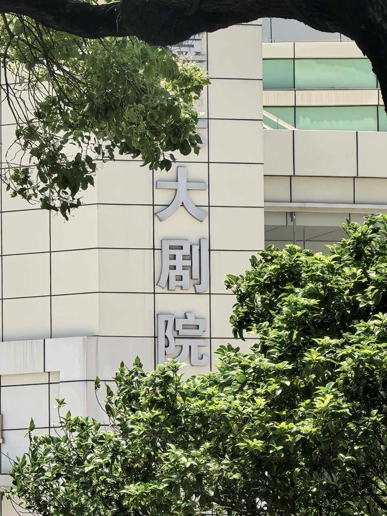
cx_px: 194
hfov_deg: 4.6
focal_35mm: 323
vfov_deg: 6.1
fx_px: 4815
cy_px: 258
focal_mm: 15
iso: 50
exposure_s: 1/653
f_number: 2.1
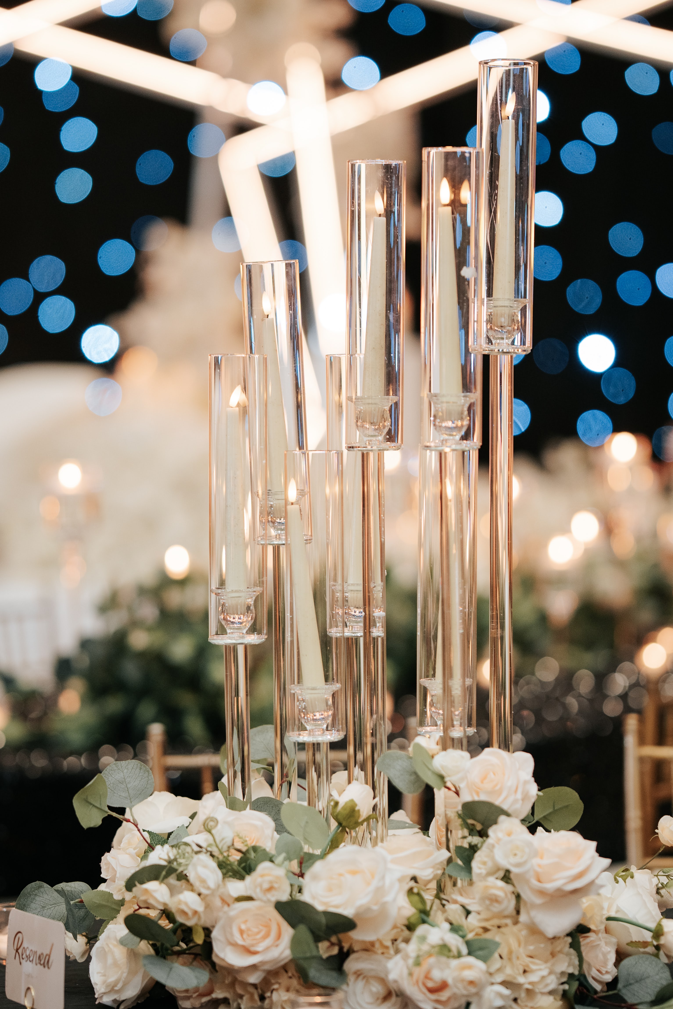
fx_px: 3561
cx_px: 336
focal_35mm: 127
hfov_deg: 10.8
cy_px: 504
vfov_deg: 16.1
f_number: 1.6
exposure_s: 1/200
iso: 640
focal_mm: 85
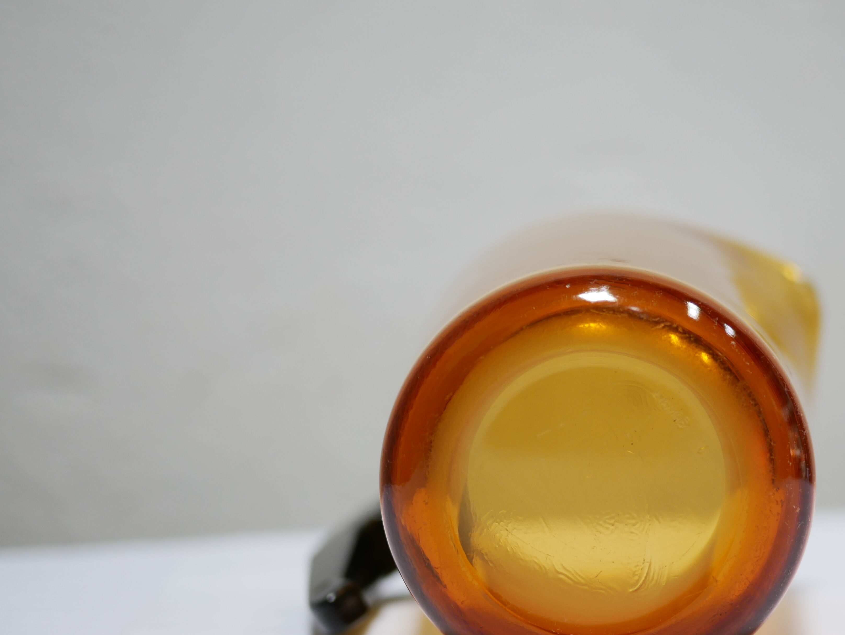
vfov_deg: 25.6
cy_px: 406
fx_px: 1392
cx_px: 581
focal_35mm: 57
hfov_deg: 33.4
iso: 200
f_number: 1.7
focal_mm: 20
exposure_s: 1/60
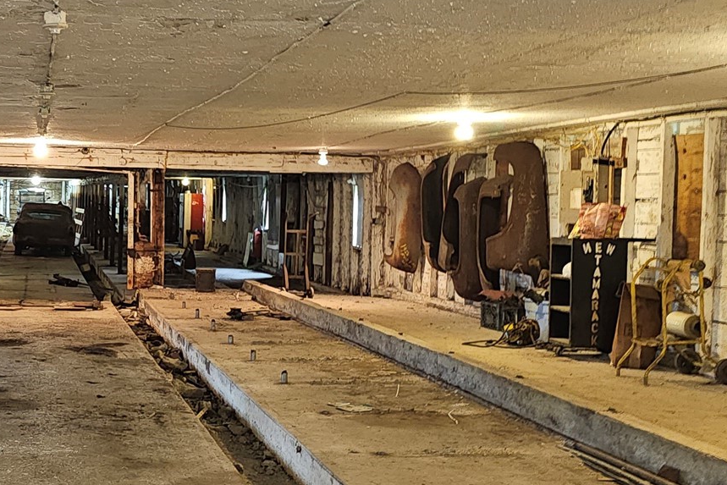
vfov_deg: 23.8
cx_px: 85
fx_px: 1151
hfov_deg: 33.4
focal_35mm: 57
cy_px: 255
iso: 200
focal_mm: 6.3
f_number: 1.7
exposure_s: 1/9.99
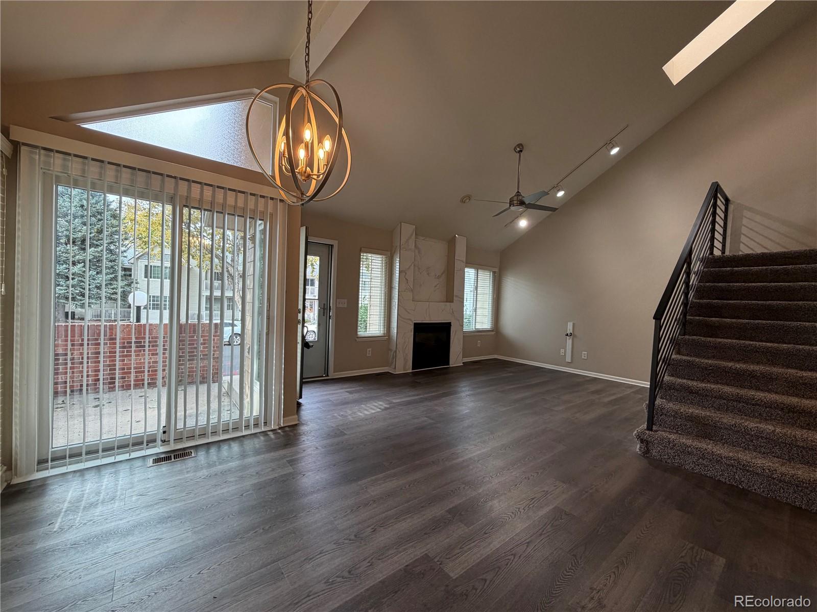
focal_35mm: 14
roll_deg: -2.0
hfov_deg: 102.1
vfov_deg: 85.7
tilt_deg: -0.6
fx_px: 330
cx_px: 408
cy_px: 306
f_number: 2.2
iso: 160
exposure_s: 1/120
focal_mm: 2.22
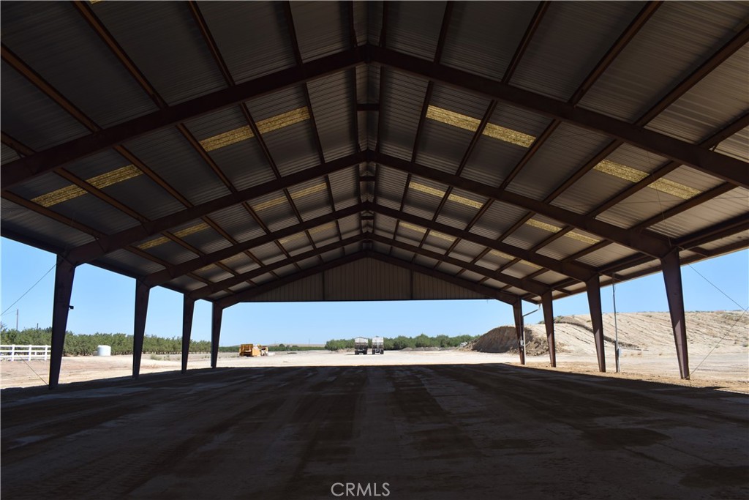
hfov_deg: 67.4
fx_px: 562
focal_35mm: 27
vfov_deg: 47.9
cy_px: 250
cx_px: 374
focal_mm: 18
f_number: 9
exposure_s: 1/200
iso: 100
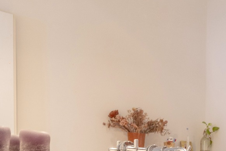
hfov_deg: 27.5
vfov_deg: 21.9
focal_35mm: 56
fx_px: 352
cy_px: 194
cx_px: 317
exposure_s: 1/13
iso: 100
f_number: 4.5
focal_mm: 17
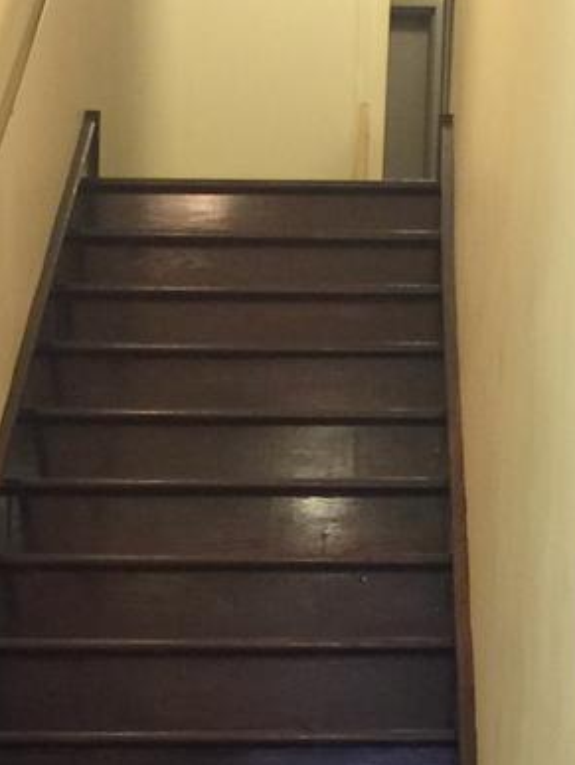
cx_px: 91
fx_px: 2543
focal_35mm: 115
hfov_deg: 12.8
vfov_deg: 16.9
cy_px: 680
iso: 64
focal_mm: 4.15
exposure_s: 1/15
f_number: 2.2
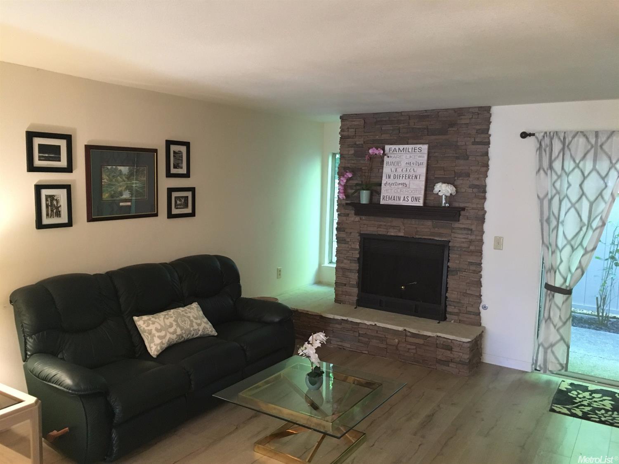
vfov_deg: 48.2
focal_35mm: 29
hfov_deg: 61.7
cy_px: 232
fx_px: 518
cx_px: 310
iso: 200
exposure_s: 1/30
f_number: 2.2
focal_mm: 4.15
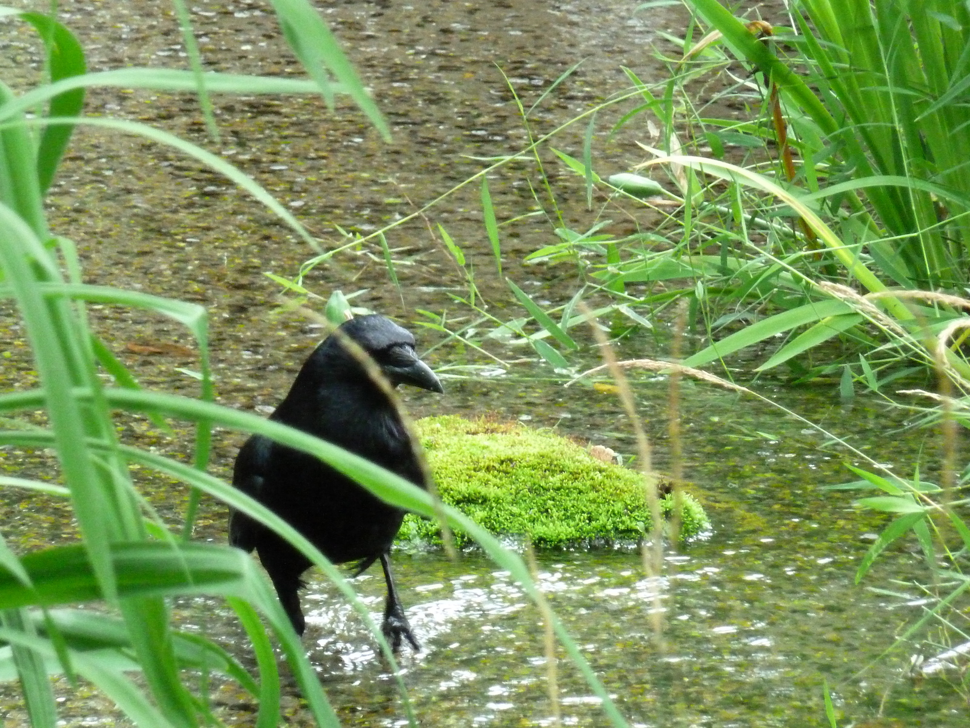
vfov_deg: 3.7
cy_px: 364
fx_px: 11181
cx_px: 485
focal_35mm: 399
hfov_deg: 5.0
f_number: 4.9
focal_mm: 49.2
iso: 800
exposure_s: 1/125
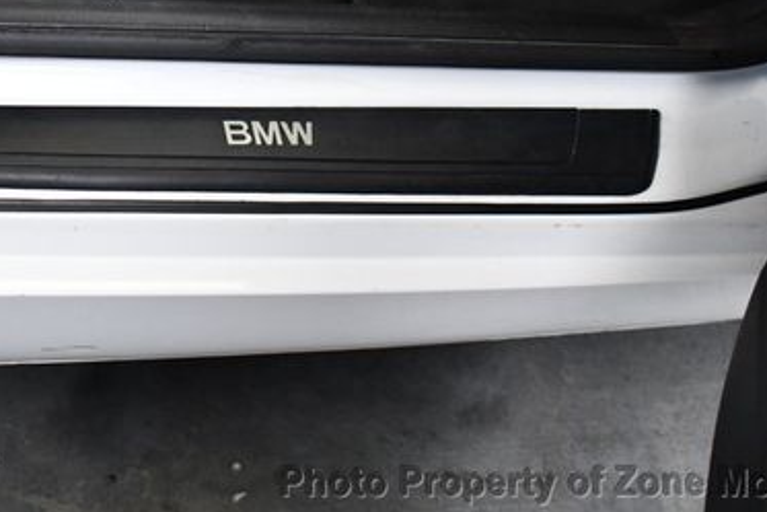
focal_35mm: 72
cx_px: 255
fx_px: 1535
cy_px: 82
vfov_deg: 18.7
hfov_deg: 27.9
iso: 3200
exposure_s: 1/100
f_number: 4.2
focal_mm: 28
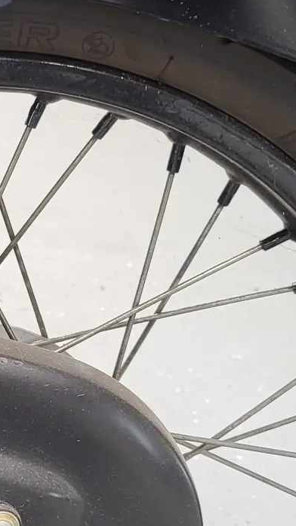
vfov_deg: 27.1
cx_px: -88
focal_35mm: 78
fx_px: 1088
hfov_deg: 14.8
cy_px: 331
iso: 160
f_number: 1.8
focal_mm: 5.4
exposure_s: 1/50
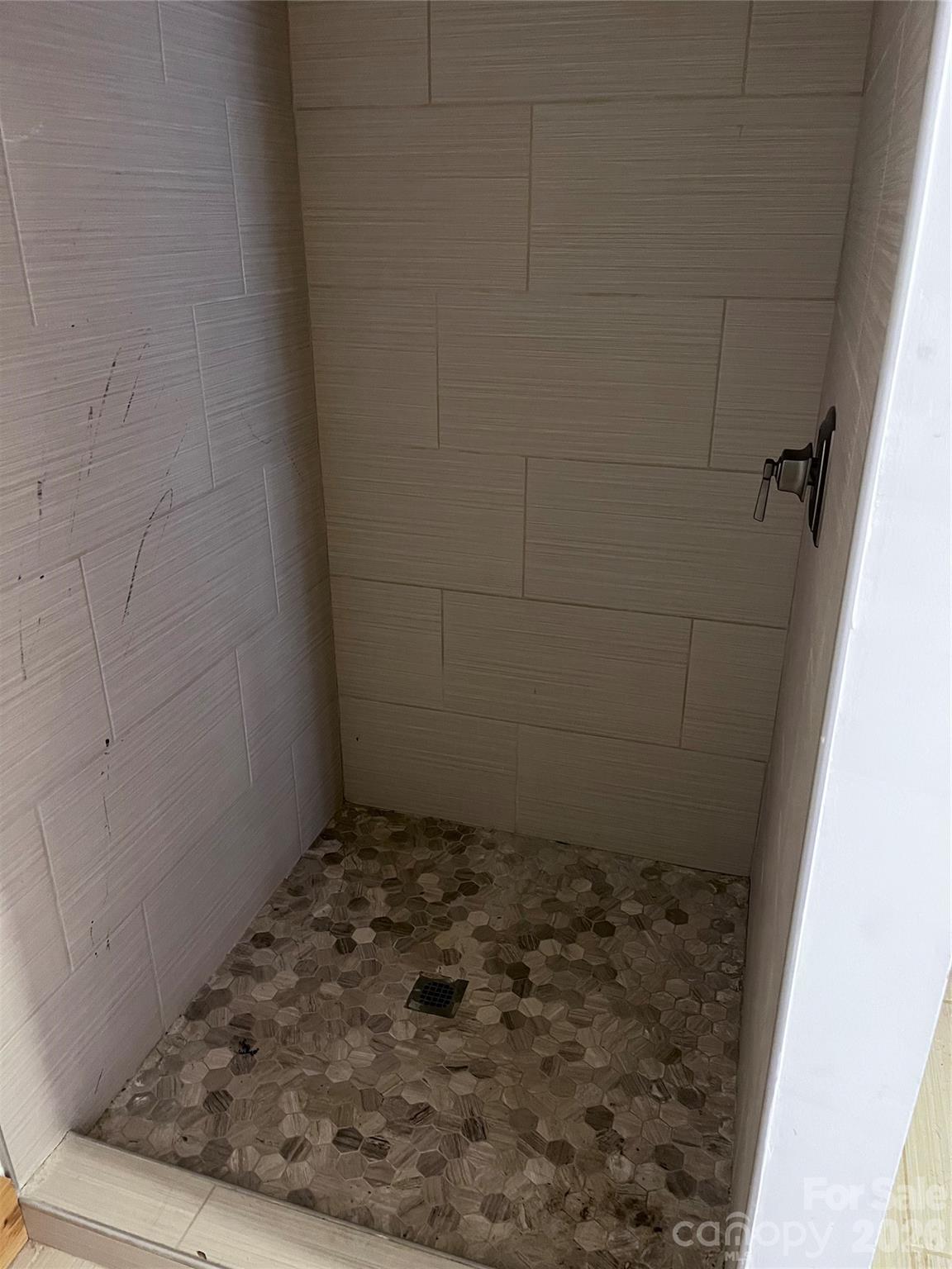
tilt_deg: -24.5
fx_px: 953
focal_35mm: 26
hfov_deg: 53.1
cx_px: 476
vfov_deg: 67.3
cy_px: 634
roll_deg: +1.6
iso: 400
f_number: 1.6
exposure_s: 1/40
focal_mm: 5.1
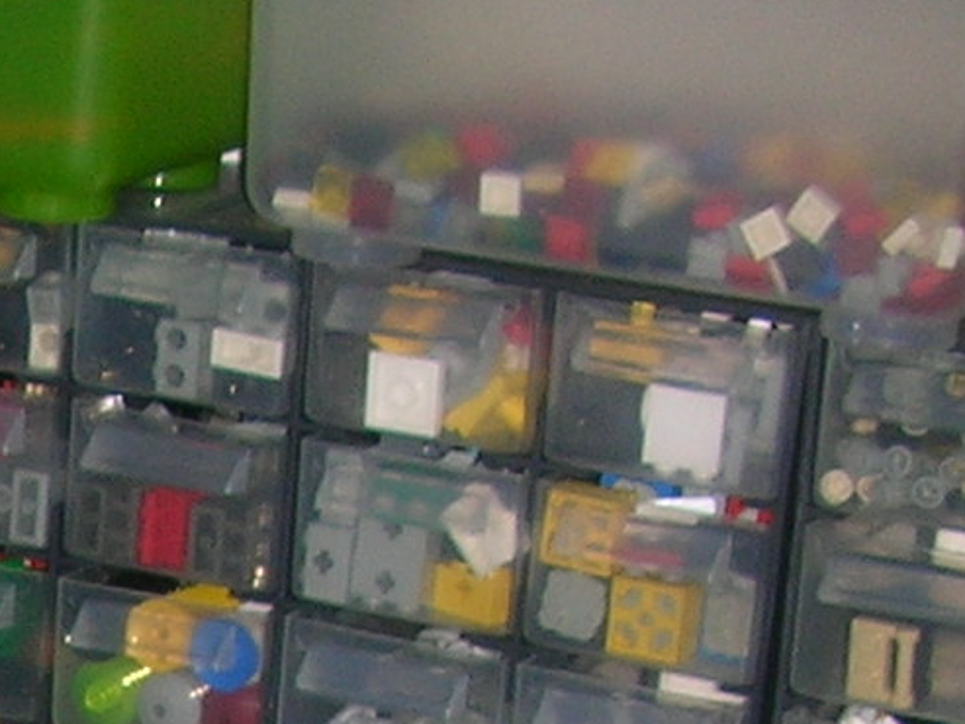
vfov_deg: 7.6
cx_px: -1030
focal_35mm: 184
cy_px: 1716
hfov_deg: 9.9
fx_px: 5131
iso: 50
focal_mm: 5.8
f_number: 3
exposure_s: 1/60.1
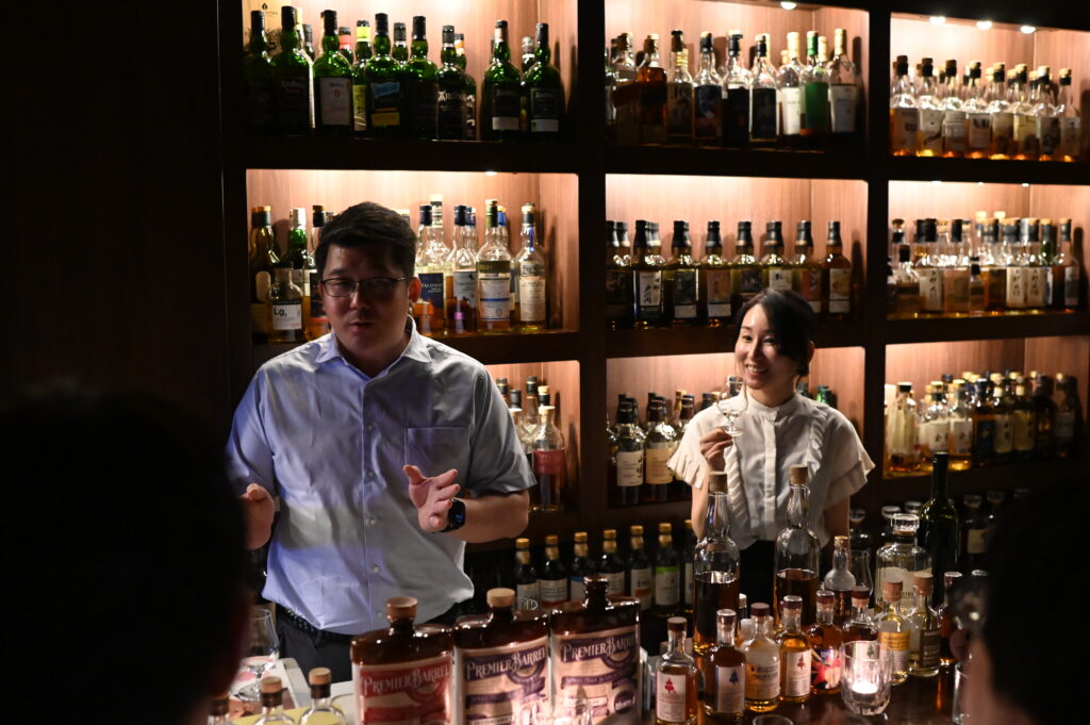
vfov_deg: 37.8
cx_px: 545
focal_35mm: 35
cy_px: 362
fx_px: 1059
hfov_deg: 54.5
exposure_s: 1/60
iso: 10000
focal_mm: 35
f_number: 3.2
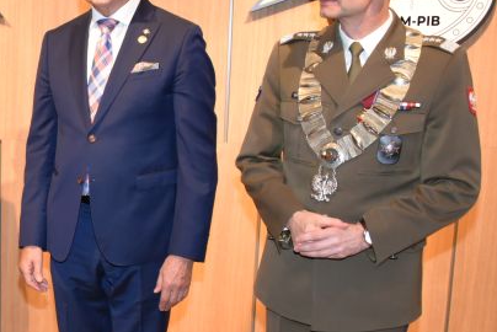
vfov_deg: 19.1
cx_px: -82
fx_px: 981
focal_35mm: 71
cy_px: 250
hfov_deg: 25.8
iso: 1100
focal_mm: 28
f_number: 3.5
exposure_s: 1/60
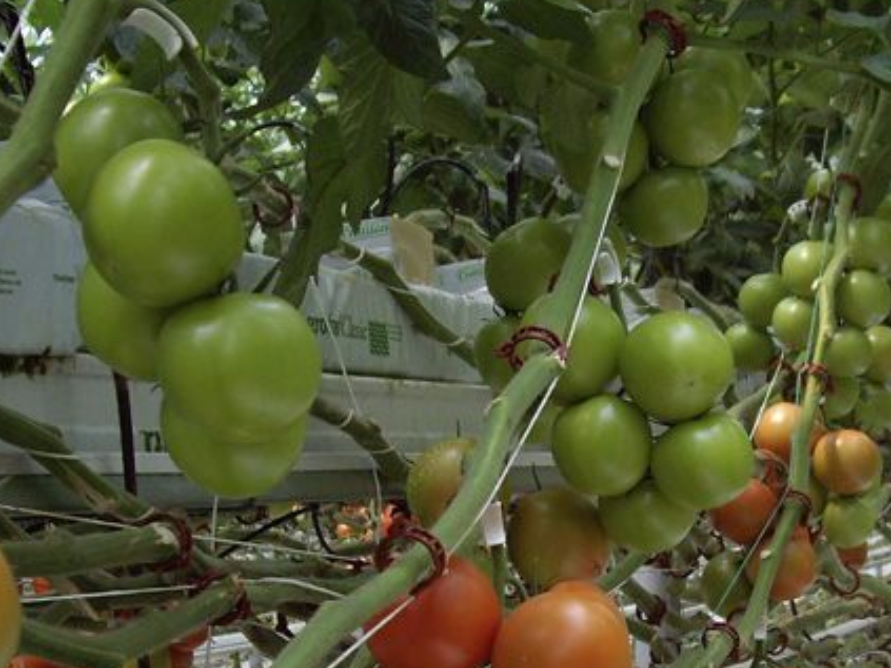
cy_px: 679
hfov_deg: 21.0
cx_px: 727
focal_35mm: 92
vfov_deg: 15.7
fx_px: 2367
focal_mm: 7.9
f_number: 2.8
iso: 100
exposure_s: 1/160
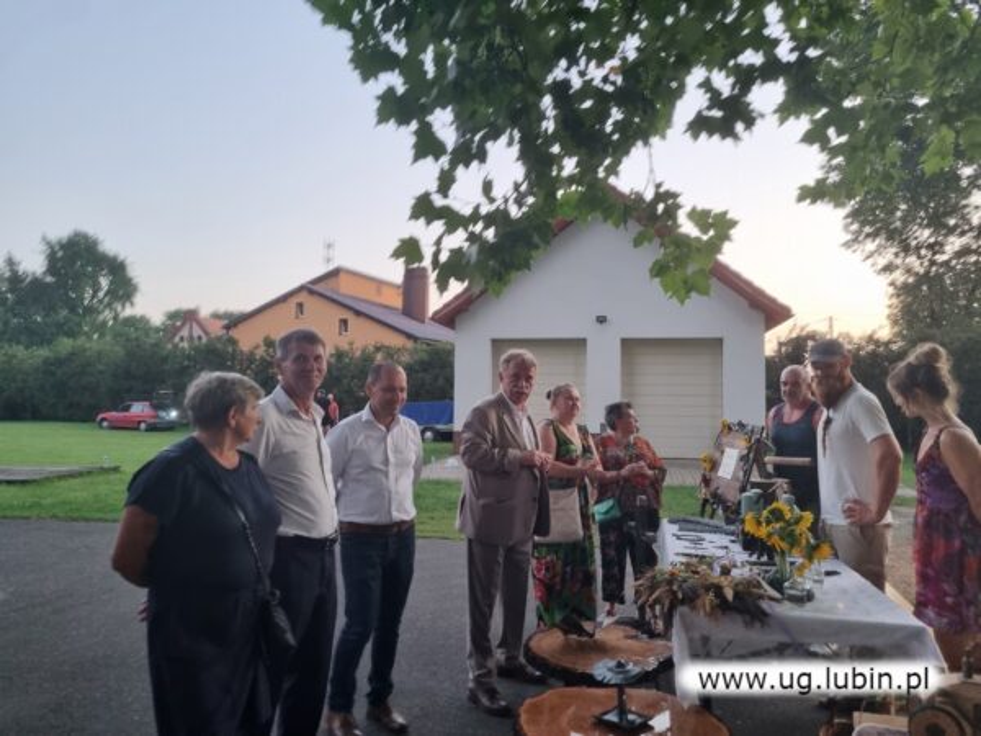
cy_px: 368
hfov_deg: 67.3
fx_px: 737
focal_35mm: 26
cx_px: 490
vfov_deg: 53.1
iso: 400
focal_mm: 5.4
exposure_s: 1/50
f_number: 1.8
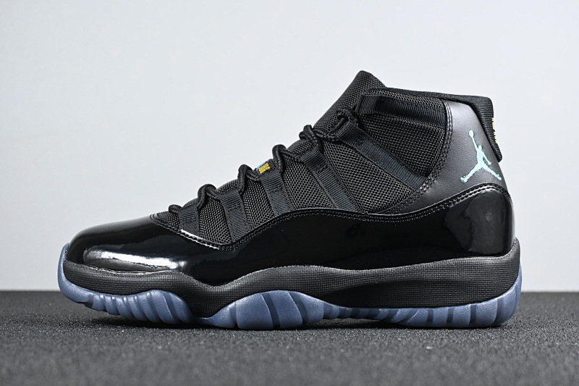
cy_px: 193
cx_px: 290
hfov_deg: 35.1
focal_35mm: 57
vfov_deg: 23.8
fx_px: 917
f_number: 5.6
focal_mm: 38
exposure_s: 1/125
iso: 900
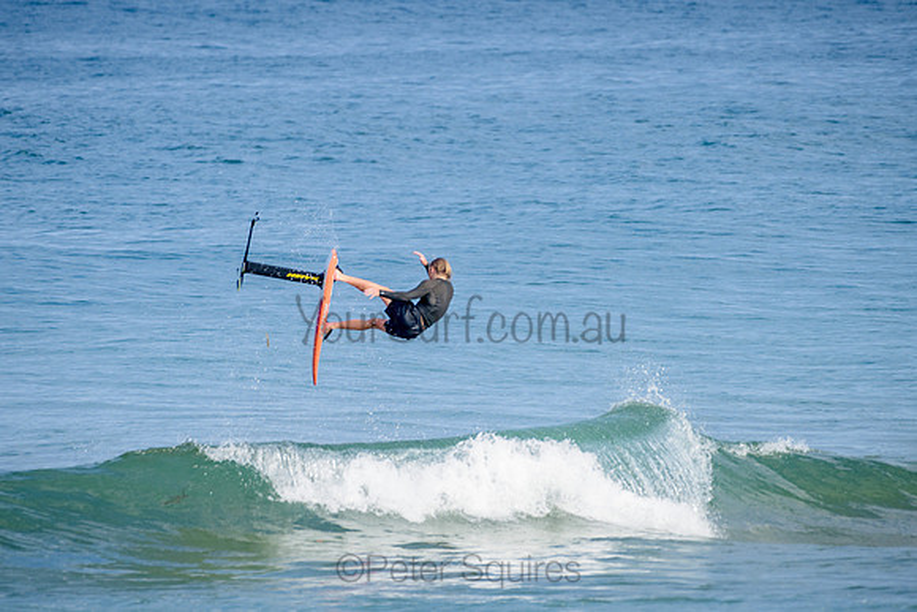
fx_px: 15593
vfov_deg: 2.2
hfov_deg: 3.4
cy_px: 306
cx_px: 458
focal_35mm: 612
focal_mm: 500
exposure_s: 1/1250
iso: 200
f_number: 5.6
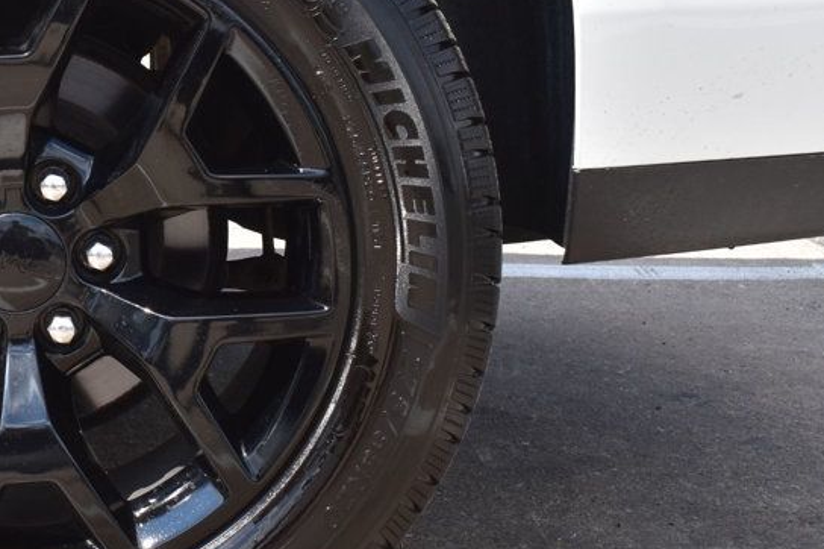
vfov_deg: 14.2
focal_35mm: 96
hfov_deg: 20.9
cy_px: 256
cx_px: 120
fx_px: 2196
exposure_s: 1/320
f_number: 10
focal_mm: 34
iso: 400
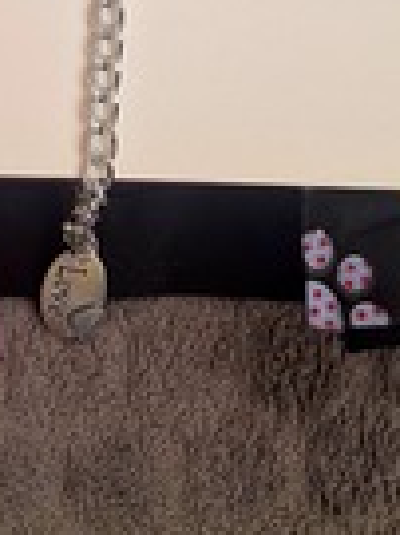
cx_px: -8
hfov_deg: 14.2
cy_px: -162
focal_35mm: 102
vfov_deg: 18.0
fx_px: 1574
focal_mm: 5.54
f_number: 1.8
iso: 40
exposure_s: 1/125
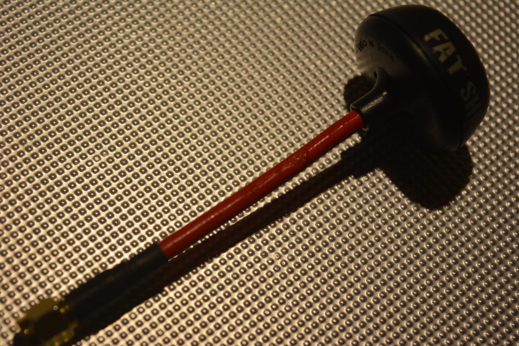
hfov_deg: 24.6
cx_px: 260
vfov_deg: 16.6
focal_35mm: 82
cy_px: 173
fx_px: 1189
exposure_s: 1/125
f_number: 5.6
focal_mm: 55
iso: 220
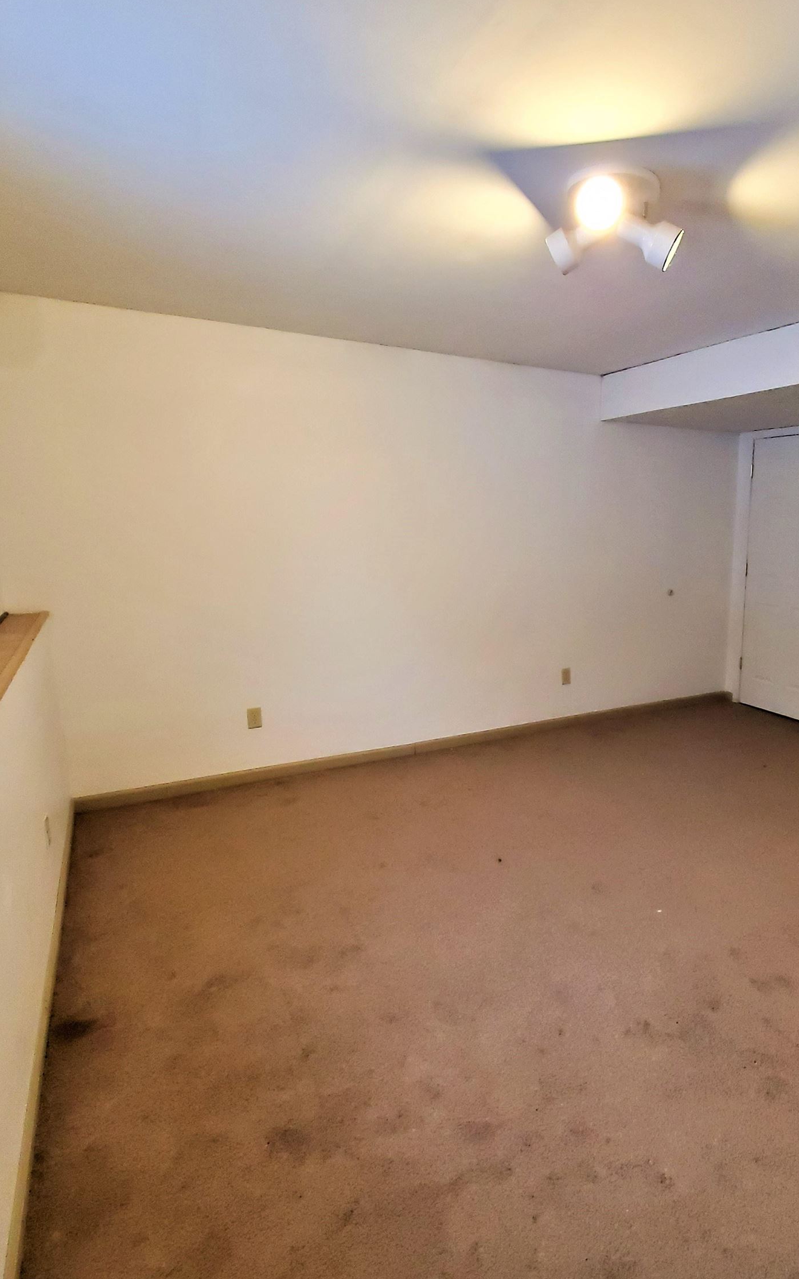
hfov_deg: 60.4
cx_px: 549
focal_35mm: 19
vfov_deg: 88.0
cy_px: 629
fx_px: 662
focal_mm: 1.8
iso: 500
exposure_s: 1/59
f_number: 2.2
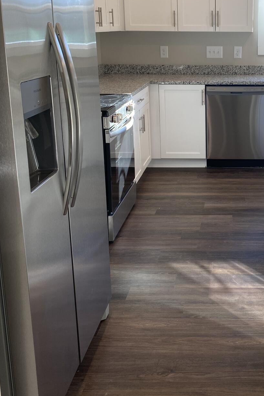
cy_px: 127
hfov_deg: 29.5
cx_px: 227
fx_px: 484
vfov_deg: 43.8
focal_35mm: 44
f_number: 1.8
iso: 50
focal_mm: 4.25
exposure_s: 1/120
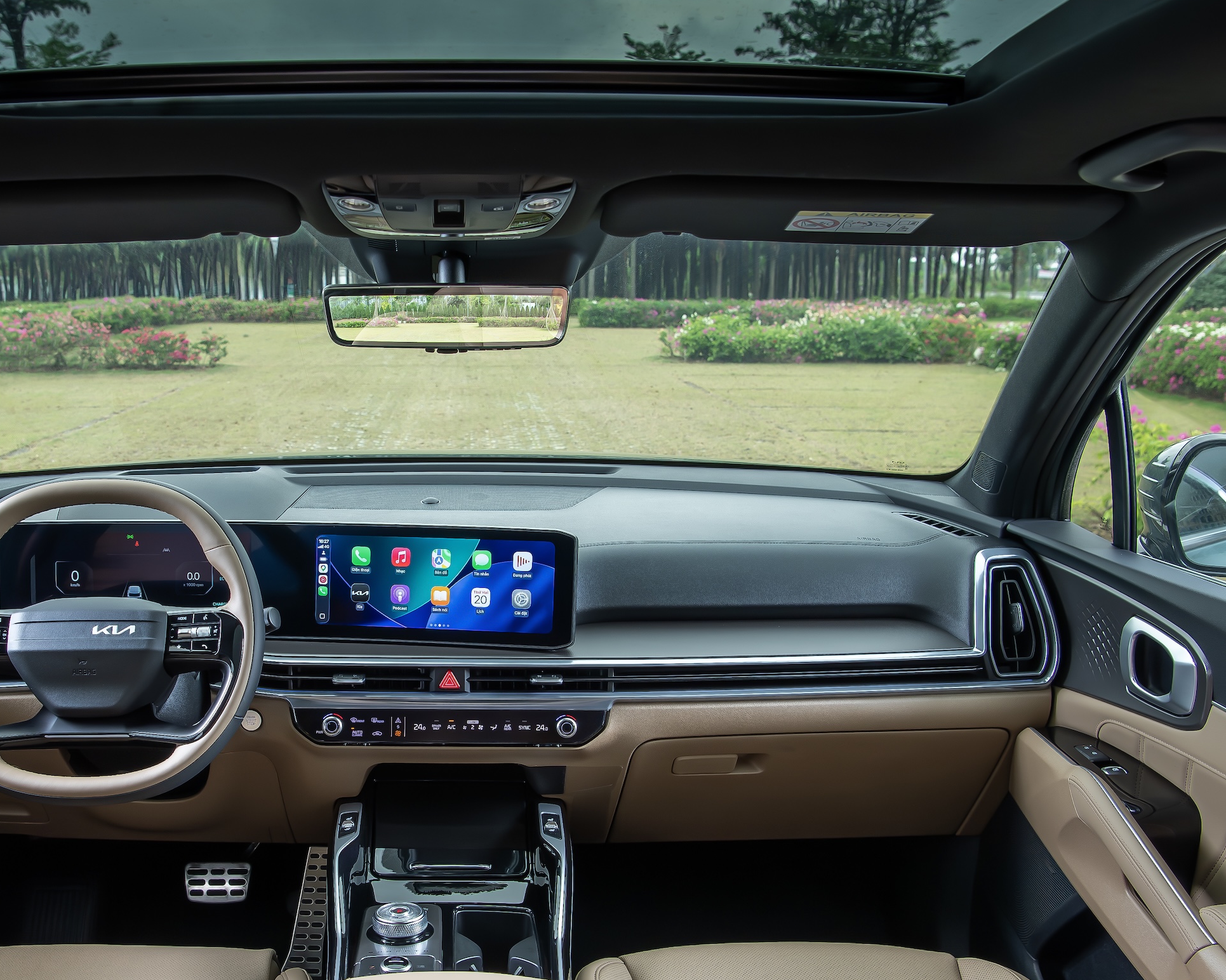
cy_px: 606
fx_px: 1270
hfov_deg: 50.9
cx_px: 446
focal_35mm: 35
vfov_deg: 41.9
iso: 400
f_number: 6.3
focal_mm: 24
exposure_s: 1/100
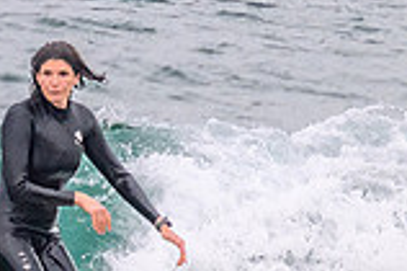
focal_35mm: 3489
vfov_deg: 0.4
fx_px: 39404
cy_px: 417
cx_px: -70
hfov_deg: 0.6
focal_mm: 800
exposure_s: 1/2000
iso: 1250
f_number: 11
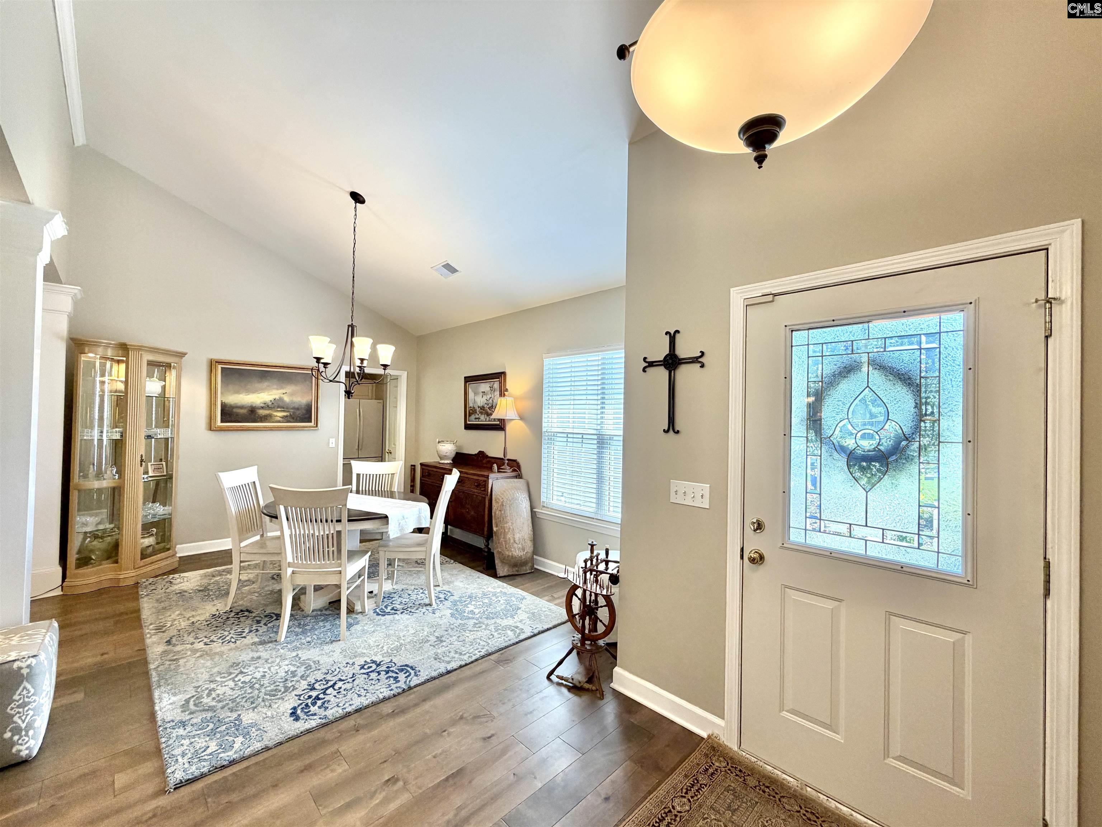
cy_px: 414
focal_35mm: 14
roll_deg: -0.3
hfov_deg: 102.1
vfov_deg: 85.7
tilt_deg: +0.8
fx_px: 446
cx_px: 551
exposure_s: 1/120
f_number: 2.2
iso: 125
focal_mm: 2.22
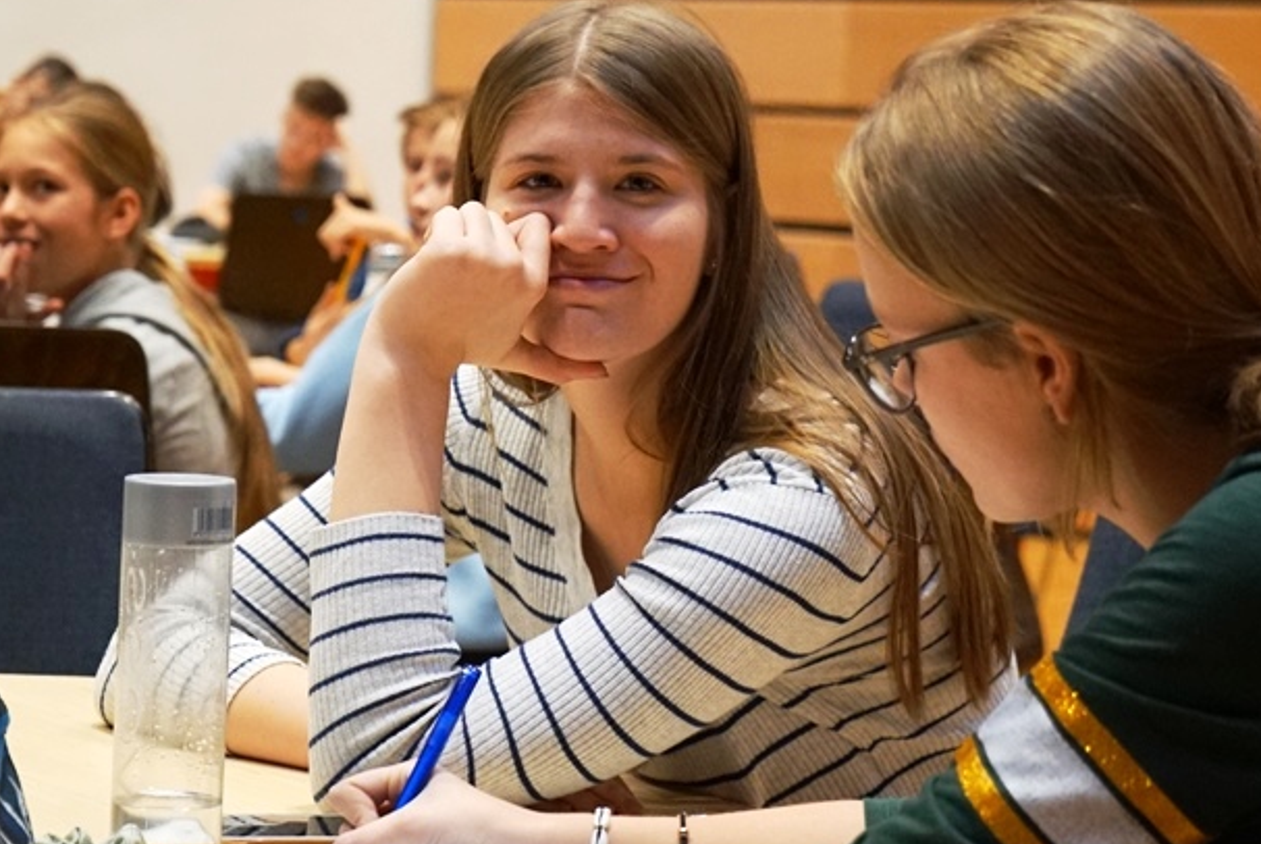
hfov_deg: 17.3
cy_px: 247
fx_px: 4137
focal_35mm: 118
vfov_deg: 11.6
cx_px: 673
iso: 8000
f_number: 5.6
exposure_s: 1/160
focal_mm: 70
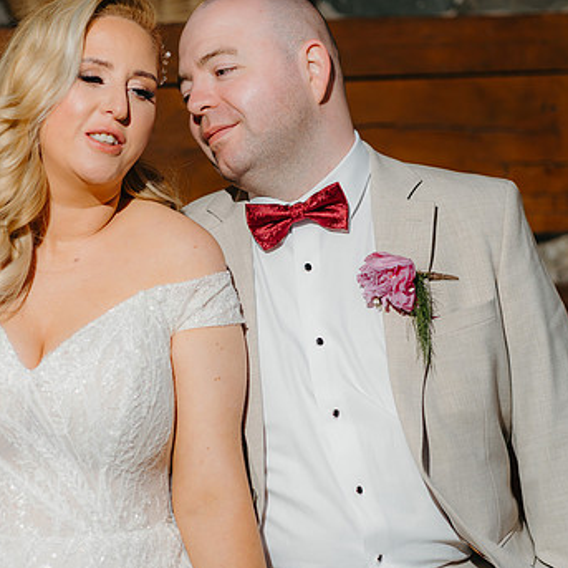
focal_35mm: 125
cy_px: 304
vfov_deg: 14.0
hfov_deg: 13.9
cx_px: 197
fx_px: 2321
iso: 100
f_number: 2.5
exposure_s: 1/200
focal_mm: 85
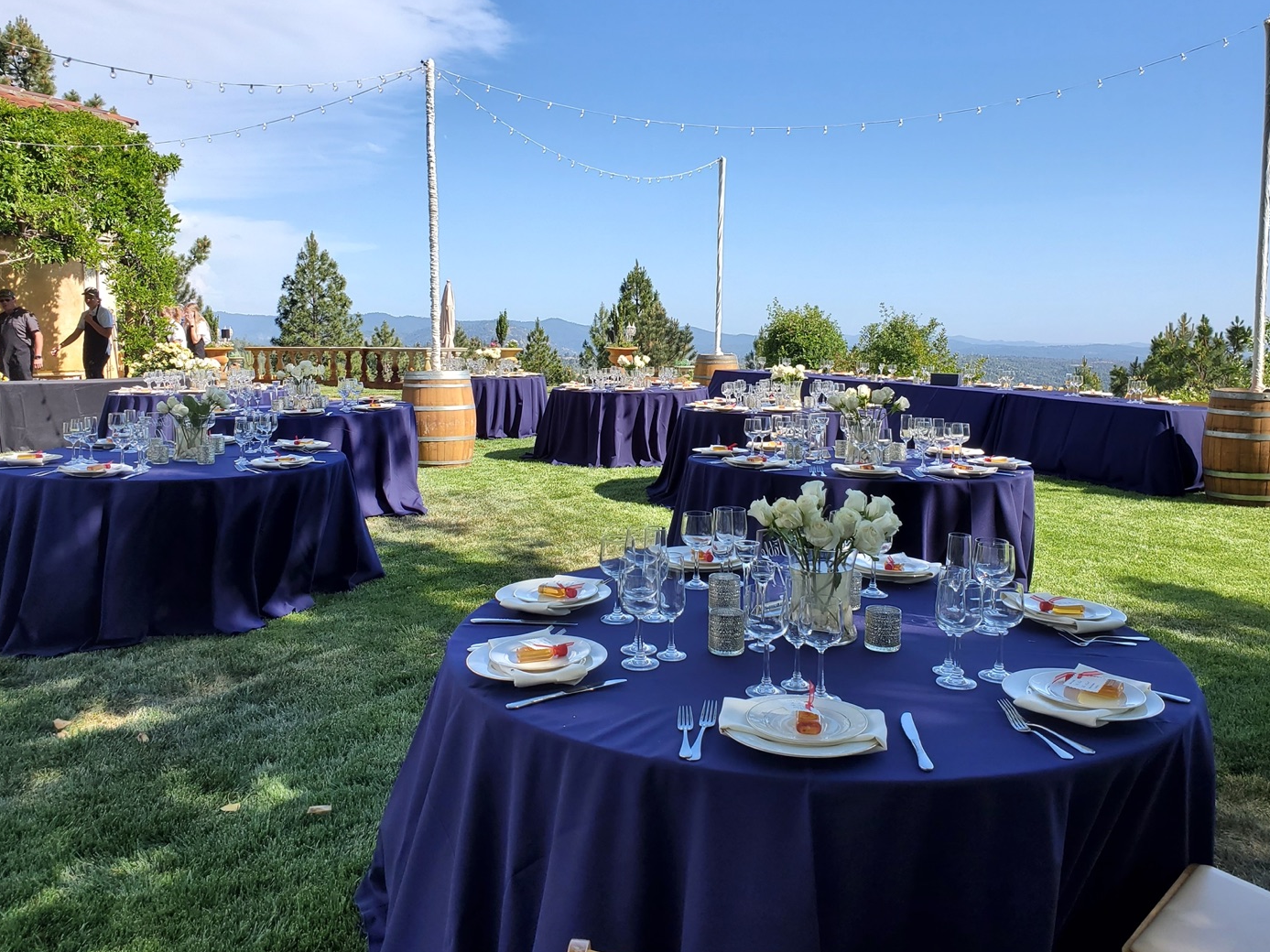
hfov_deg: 60.0
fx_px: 1101
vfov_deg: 46.7
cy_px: 424
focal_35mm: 30
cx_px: 650
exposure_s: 1/1297
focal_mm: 4.3
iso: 50
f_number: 2.4
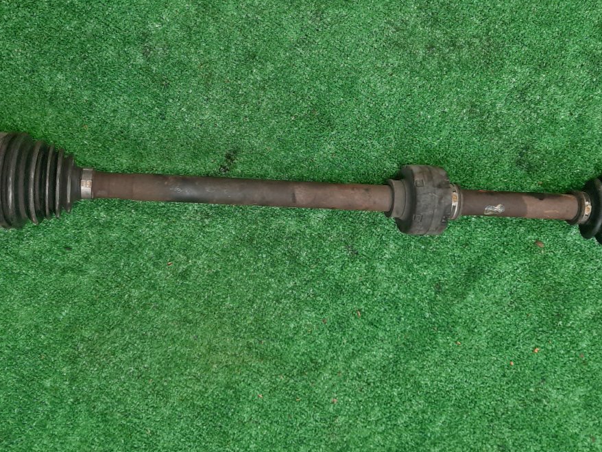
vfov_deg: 35.1
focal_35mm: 41
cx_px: 285
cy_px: 190
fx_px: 713
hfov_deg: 45.7
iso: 313
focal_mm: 4.6
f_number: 2
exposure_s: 1/50
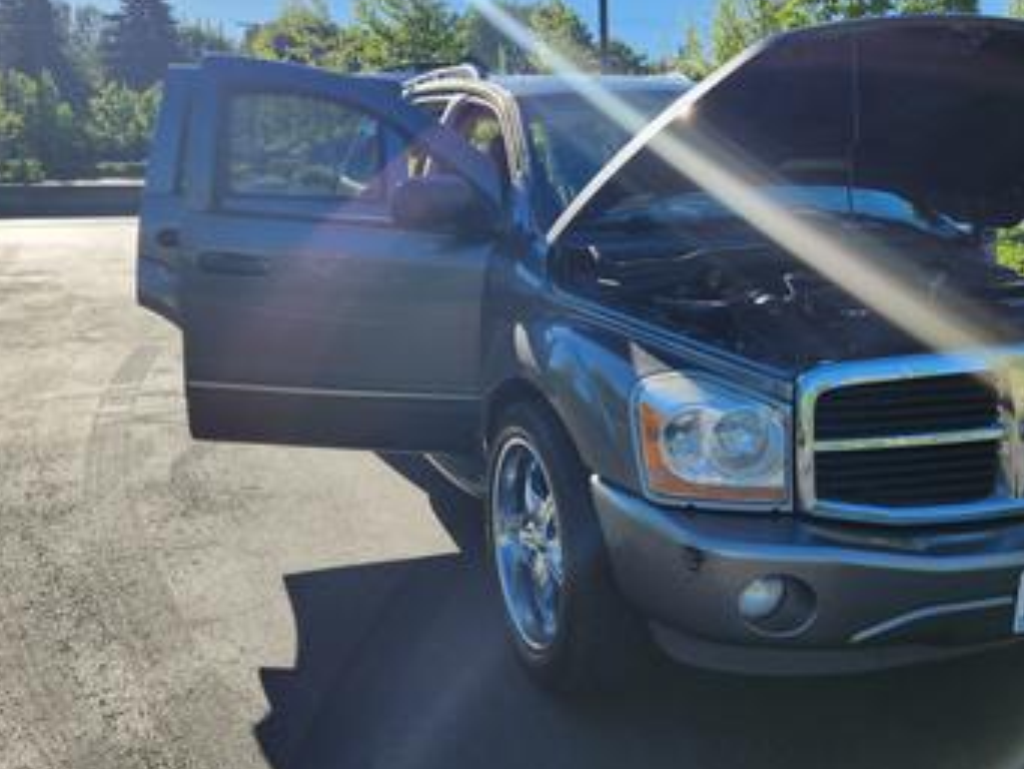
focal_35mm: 34
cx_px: 541
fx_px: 1006
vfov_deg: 41.6
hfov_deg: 53.9
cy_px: 297
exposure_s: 1/1824
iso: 20
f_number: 1.8
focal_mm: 5.4
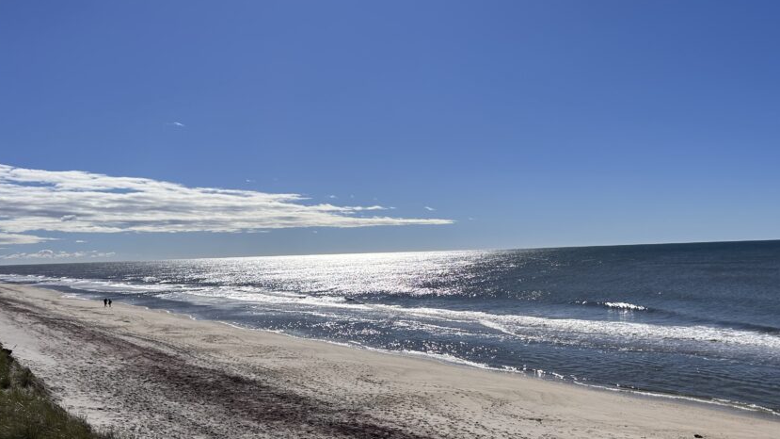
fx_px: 724
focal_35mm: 35
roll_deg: +1.9
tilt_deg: -2.0
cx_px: 468
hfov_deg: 56.2
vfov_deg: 33.5
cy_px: 275
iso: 50
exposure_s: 1/14286
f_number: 1.5
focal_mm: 5.7
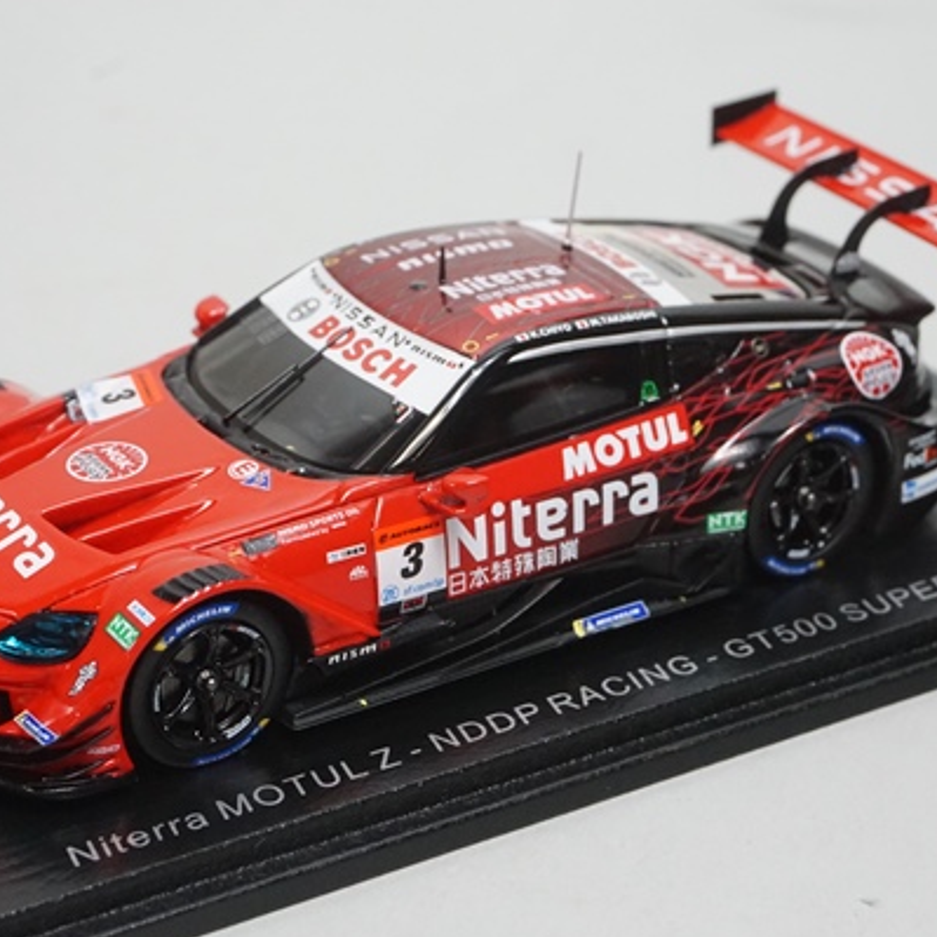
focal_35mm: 94
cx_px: 399
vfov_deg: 18.5
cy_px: 494
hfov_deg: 18.5
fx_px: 2879
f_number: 11
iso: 3200
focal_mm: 46
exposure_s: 1/25
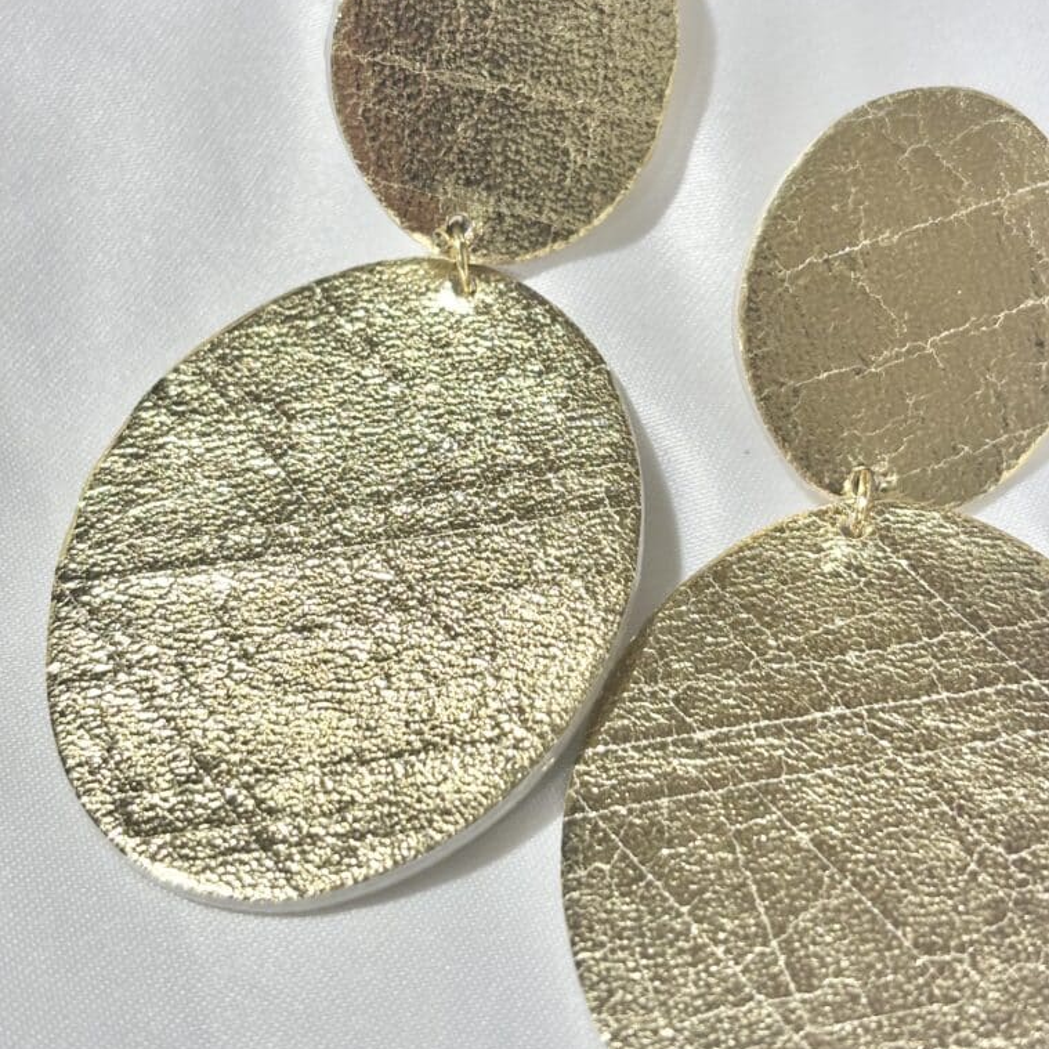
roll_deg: +7.7
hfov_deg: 27.7
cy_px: 404
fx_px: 2126
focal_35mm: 62
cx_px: 520
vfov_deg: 27.6
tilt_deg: -40.4
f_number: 1.6
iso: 32
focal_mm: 5.96
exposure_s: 1/238
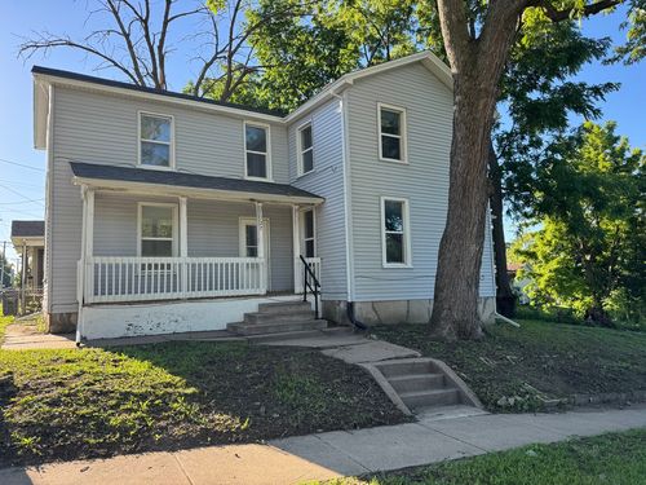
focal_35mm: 24
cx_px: 323
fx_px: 448
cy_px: 242
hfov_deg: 71.6
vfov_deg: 56.8
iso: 80
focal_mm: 6.76
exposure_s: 1/693
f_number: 1.78
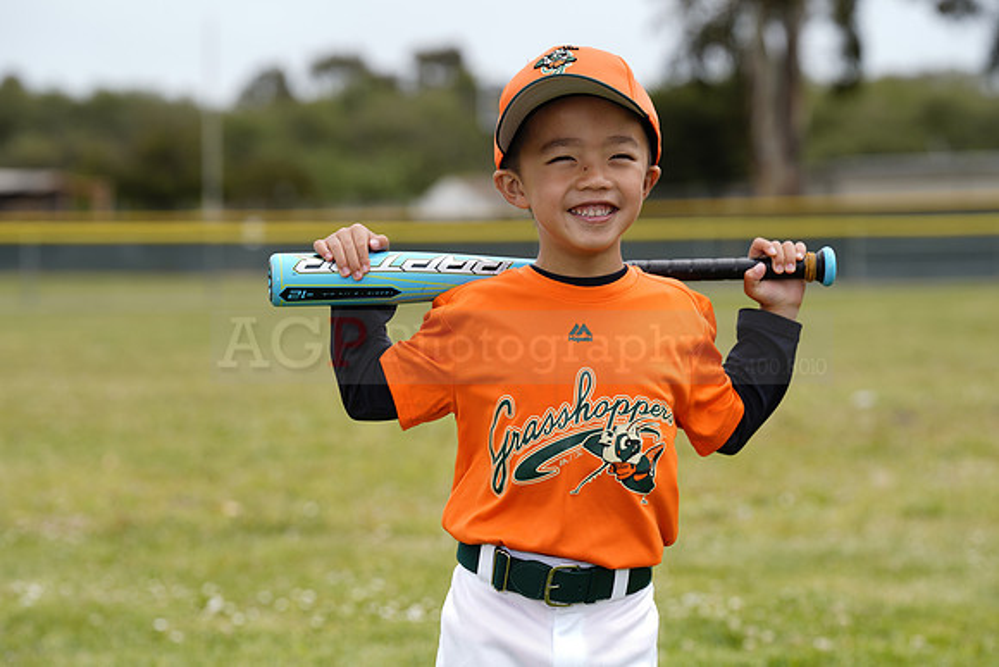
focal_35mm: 138
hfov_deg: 14.9
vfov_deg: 9.9
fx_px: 3830
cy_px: 334
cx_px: 500
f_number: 5.6
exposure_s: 1/250
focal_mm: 138
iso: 50
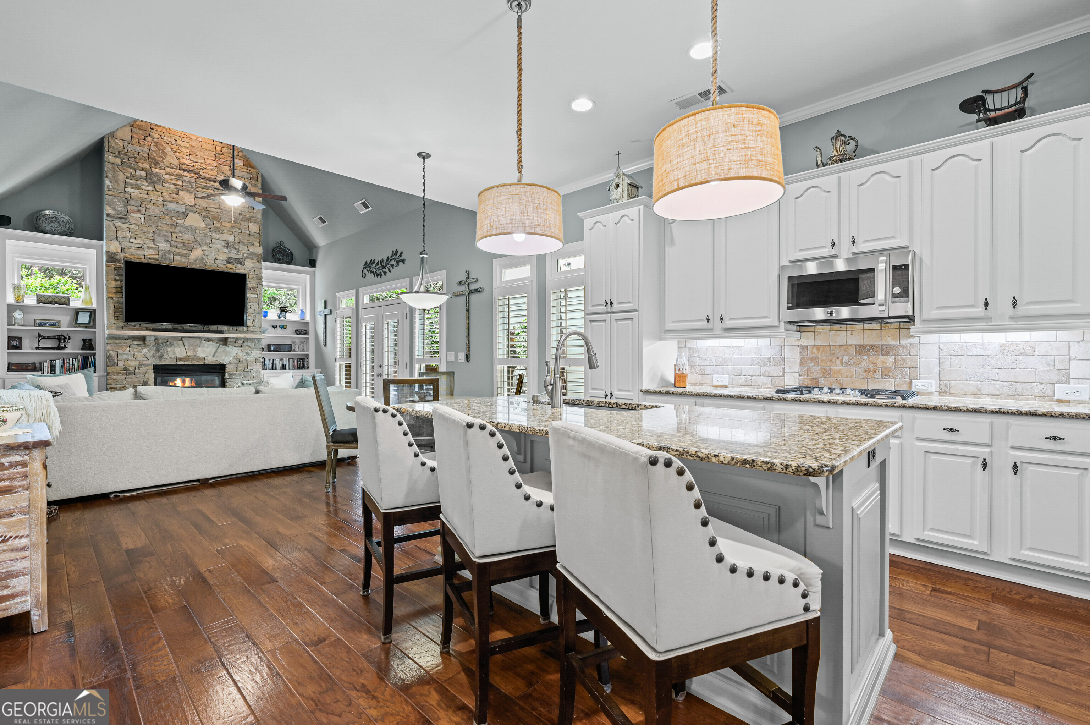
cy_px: 362
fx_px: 484
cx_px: 545
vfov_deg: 73.7
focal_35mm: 16
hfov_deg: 96.8
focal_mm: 16
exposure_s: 1/2.5
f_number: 8
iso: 400
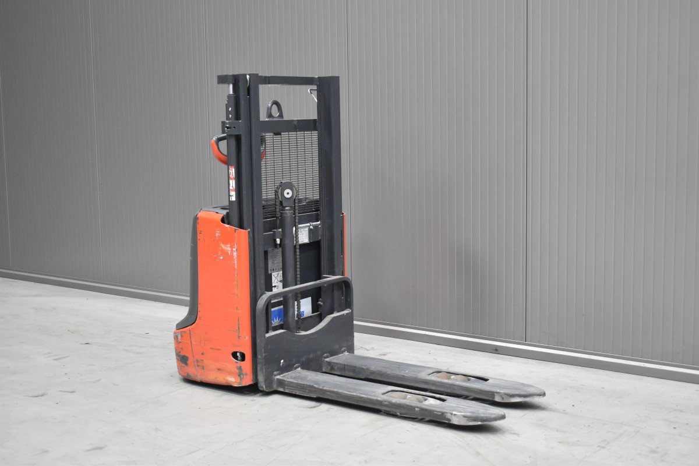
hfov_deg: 38.9
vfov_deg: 26.5
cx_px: 350
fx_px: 990
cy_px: 233
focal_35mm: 51
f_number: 4.5
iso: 2000
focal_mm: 34
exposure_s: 1/50
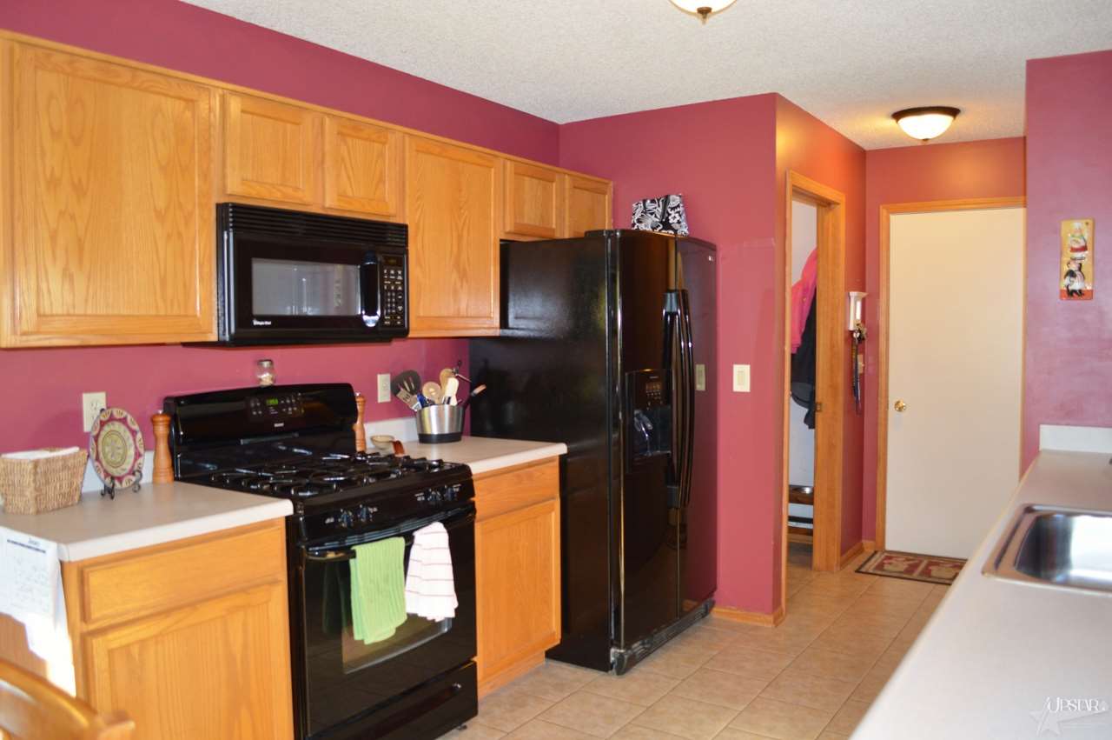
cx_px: 556
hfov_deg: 67.4
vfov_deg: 47.8
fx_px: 833
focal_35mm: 27
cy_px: 370
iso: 500
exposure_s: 1/60
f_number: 3.5
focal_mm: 18
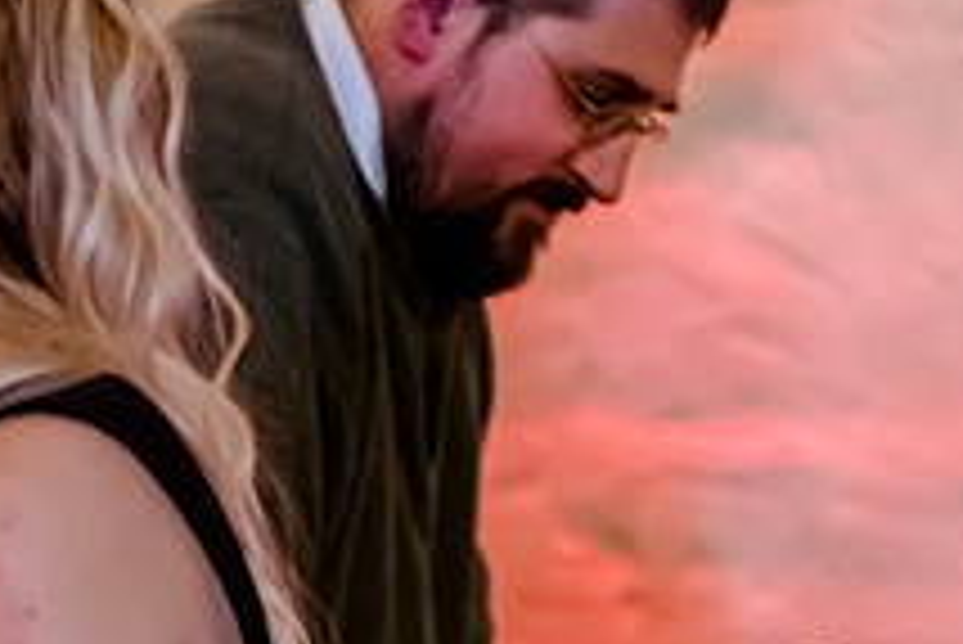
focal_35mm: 242
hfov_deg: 8.4
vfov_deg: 5.7
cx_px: -347
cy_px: 604
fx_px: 6478
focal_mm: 70
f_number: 2.8
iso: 5000
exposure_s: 1/100
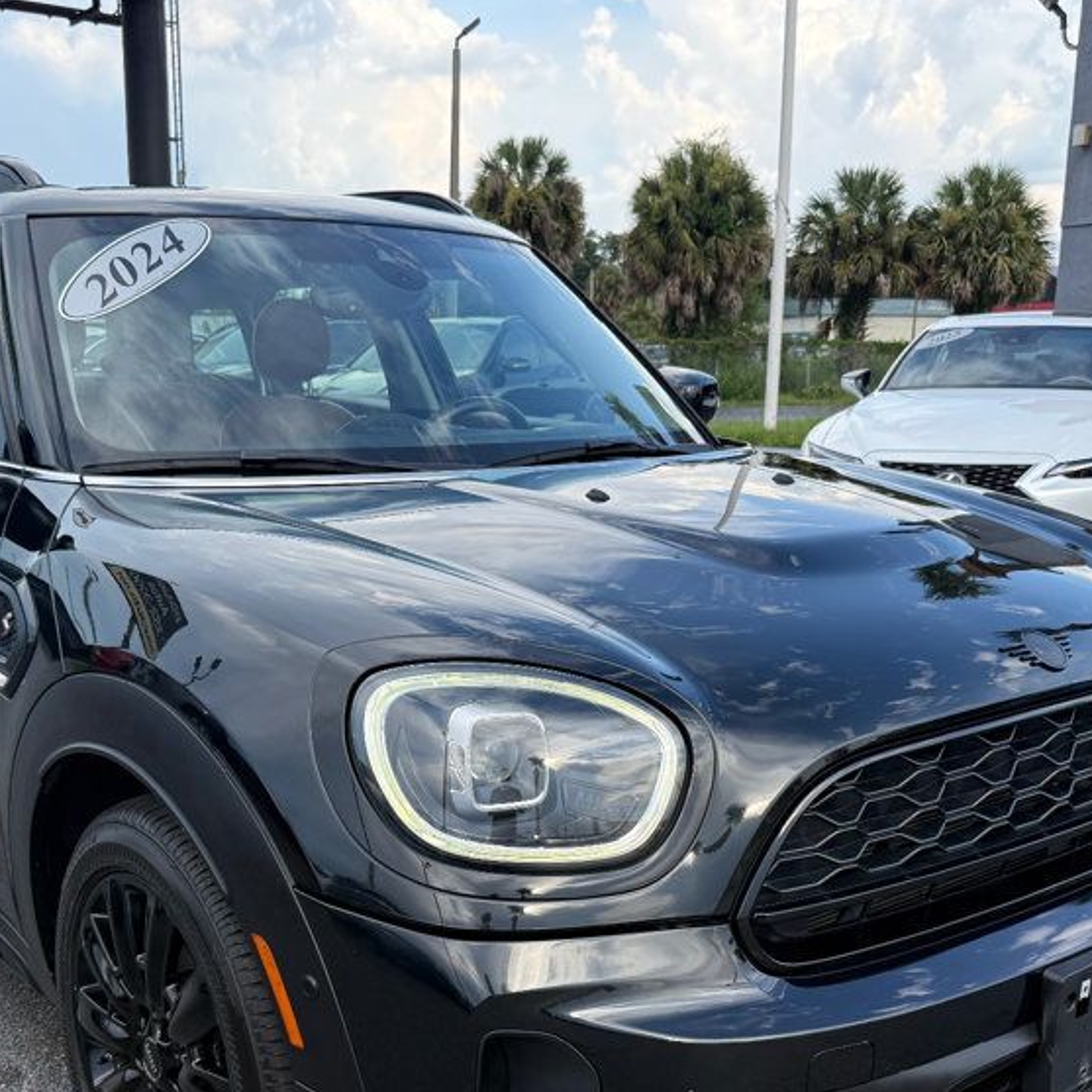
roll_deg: +1.1
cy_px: 716
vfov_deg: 42.3
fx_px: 1392
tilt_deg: -15.2
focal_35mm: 39
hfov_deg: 42.8
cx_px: 510
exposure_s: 1/1618
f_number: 1.78
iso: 100
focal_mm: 6.76
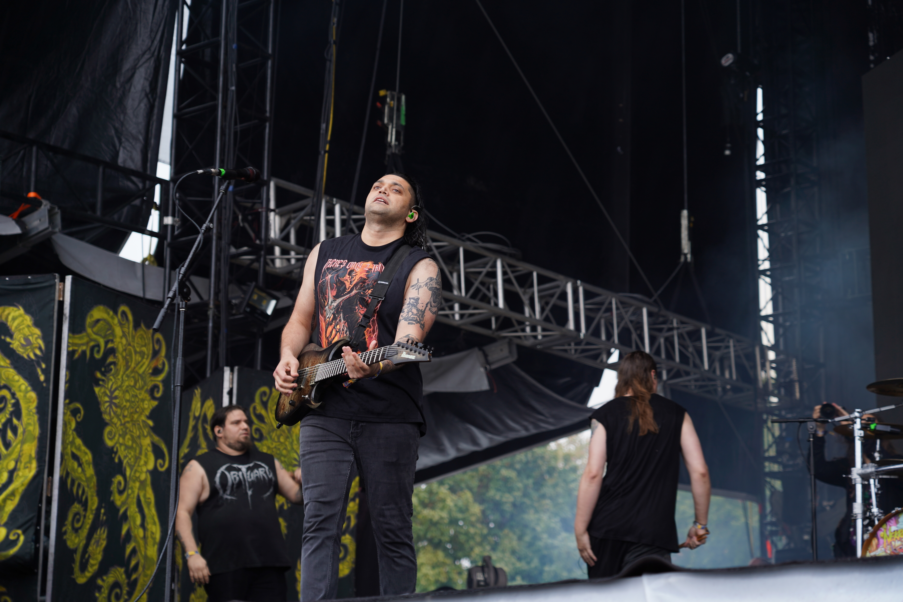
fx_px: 1931
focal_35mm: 77
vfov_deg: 17.7
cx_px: 452
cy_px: 301
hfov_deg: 26.3
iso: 100
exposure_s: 1/100
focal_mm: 77
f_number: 4.5
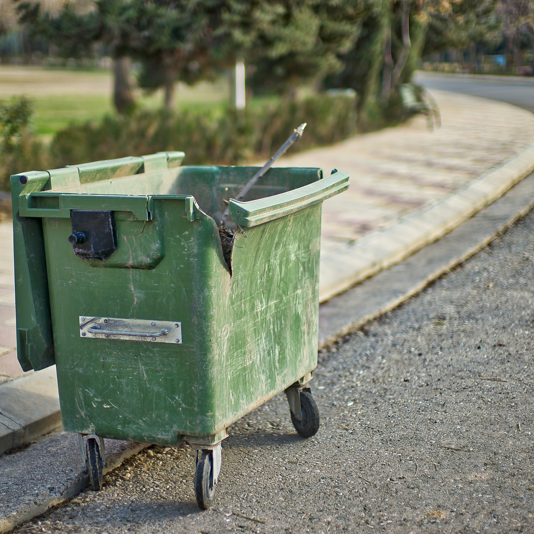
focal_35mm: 64
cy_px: 266
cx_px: 243
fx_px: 1117
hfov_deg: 26.9
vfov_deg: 26.9
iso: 50
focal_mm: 50
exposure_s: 1/1250
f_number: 0.9
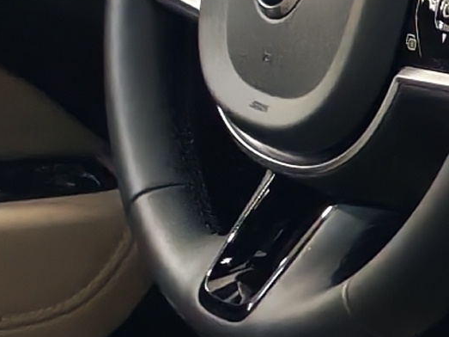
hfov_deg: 7.3
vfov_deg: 6.0
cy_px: 634
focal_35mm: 243
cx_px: 1314
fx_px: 3151
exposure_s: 1/100
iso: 994
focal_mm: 6.12
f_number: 1.9
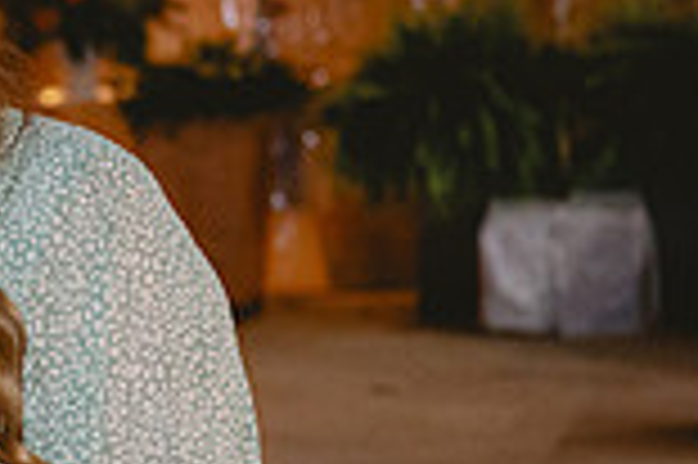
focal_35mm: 172
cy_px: 459
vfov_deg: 7.9
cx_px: -378
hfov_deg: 11.4
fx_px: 3331
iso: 4000
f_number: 3.2
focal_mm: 46
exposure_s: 1/100
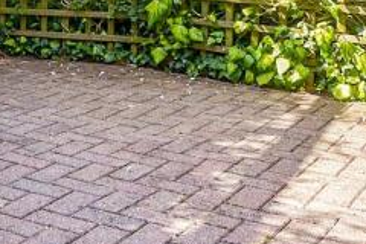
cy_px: -91
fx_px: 651
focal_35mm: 64
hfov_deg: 27.9
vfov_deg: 19.3
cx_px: -63
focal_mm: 10
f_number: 8
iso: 160
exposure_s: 1/125
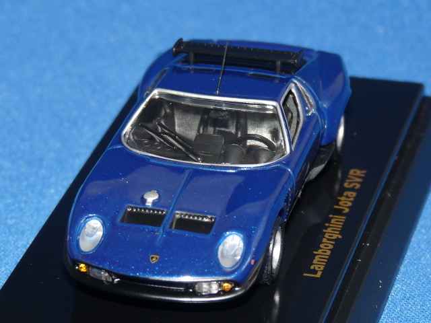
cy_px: 162
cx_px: 216
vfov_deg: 7.2
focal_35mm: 207
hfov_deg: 9.6
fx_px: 2577
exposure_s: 1/40
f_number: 3.6
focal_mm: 20.8
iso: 100
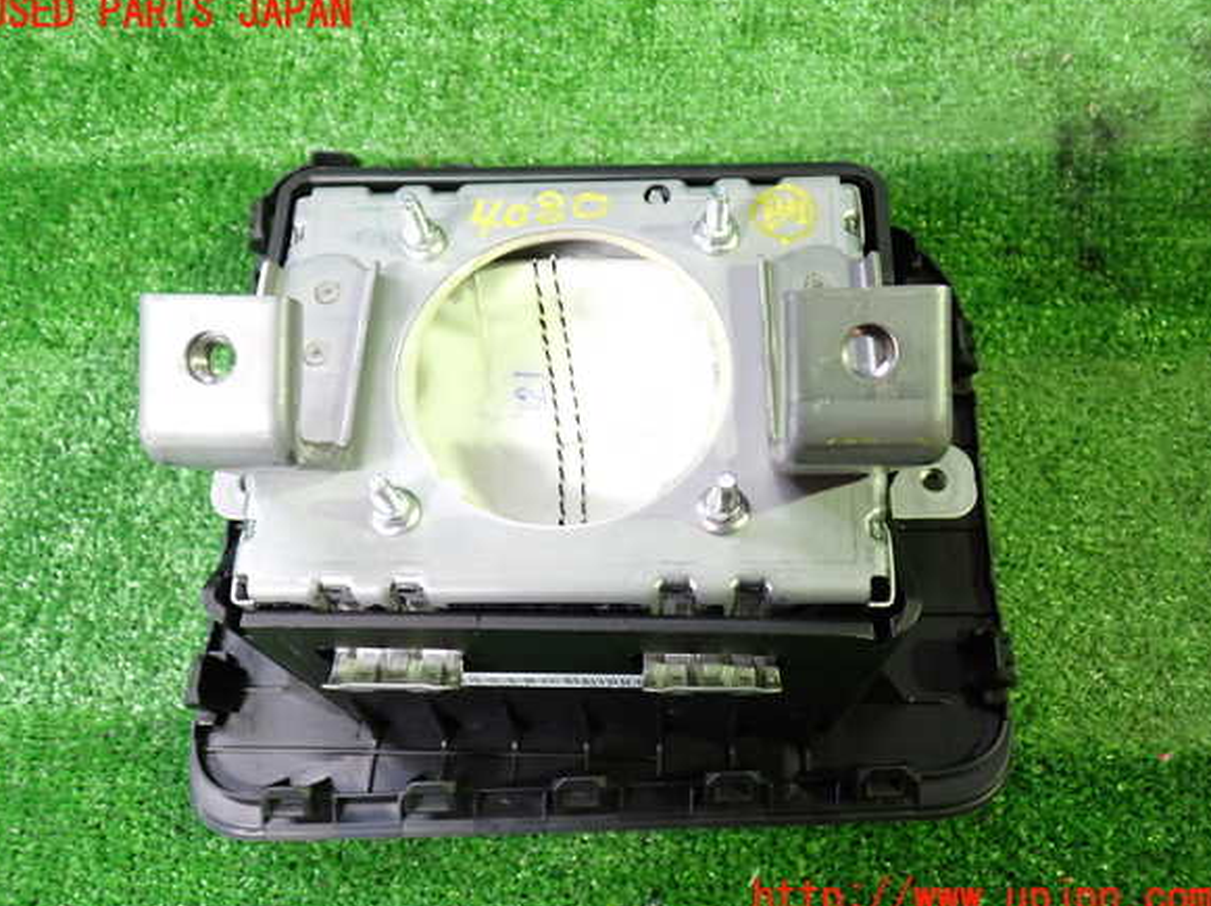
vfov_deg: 45.4
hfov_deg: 58.4
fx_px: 1084
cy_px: 456
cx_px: 598
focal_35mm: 31
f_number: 2.3
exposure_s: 1/30
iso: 500
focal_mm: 5.4
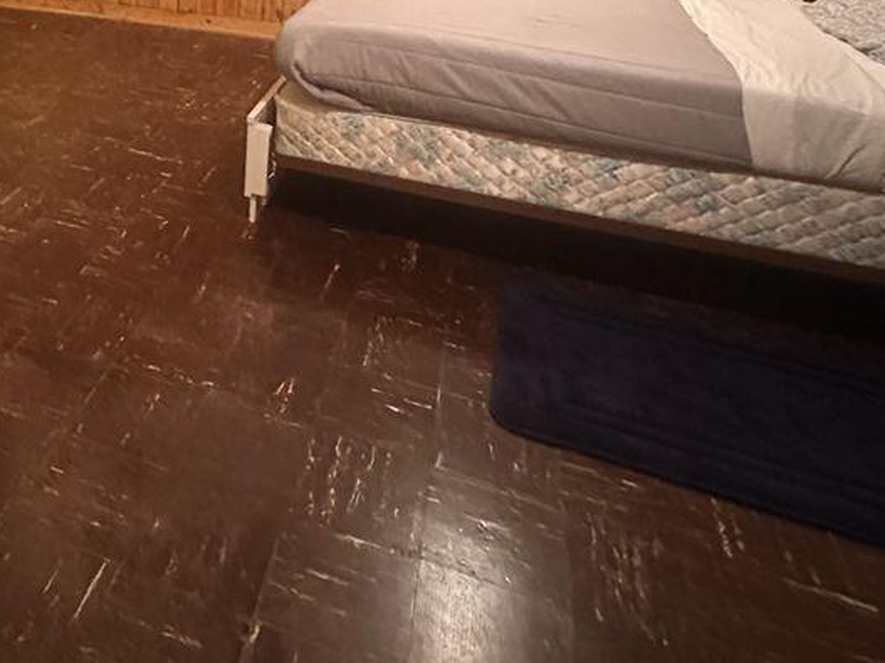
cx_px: 114
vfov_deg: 36.1
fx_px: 869
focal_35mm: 34
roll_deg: -1.1
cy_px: -49
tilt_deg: -10.0
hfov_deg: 49.1
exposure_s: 1/40
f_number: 2.2
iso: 1000
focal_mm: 2.22
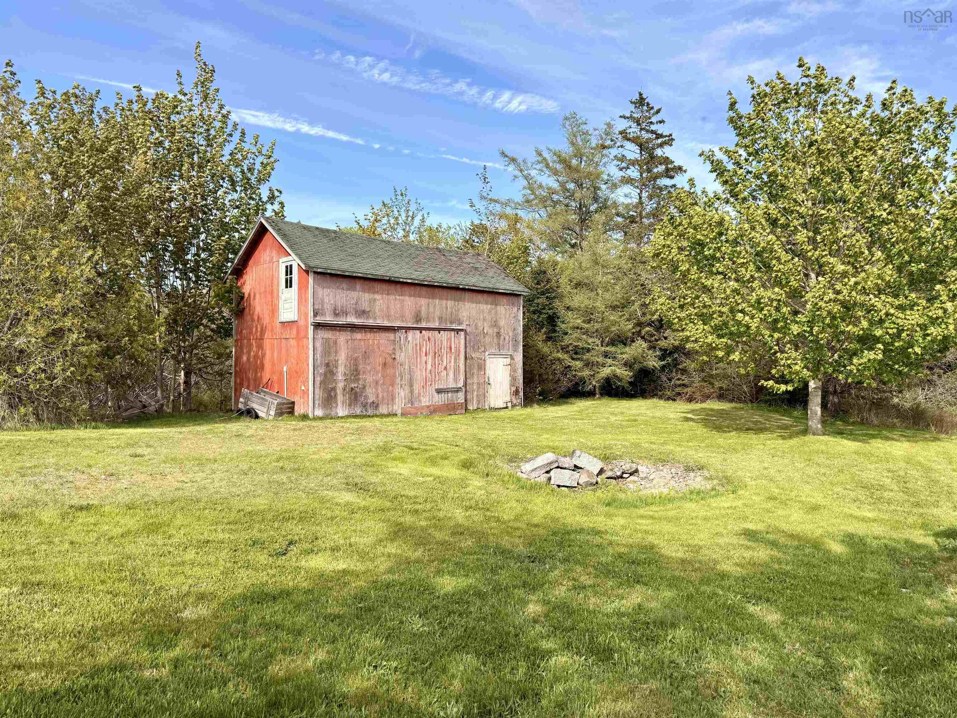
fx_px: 664
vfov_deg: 56.8
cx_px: 478
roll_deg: +0.2
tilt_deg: -1.6
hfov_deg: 71.6
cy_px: 359
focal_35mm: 24
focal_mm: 6.76
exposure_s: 1/2445
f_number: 1.78
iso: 80
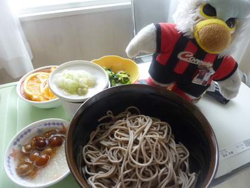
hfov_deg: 69.4
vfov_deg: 54.9
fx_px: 181
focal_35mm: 25
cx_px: 125
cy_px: 94
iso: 80
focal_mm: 4.5
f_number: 3.3
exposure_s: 1/30
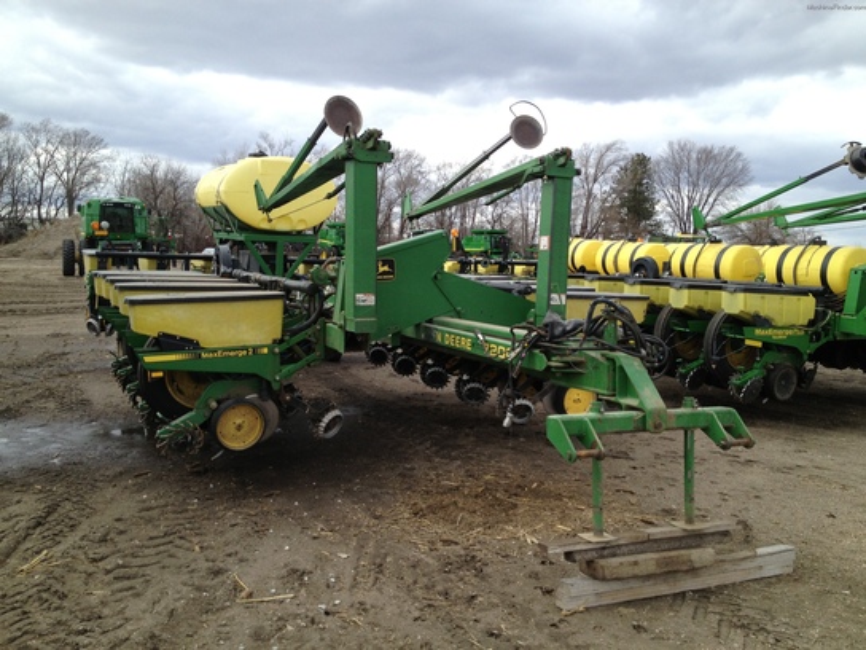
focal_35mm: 35
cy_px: 325
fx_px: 876
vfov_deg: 40.7
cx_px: 433
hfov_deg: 52.6
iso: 50
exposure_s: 1/521
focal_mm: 4.28
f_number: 2.4
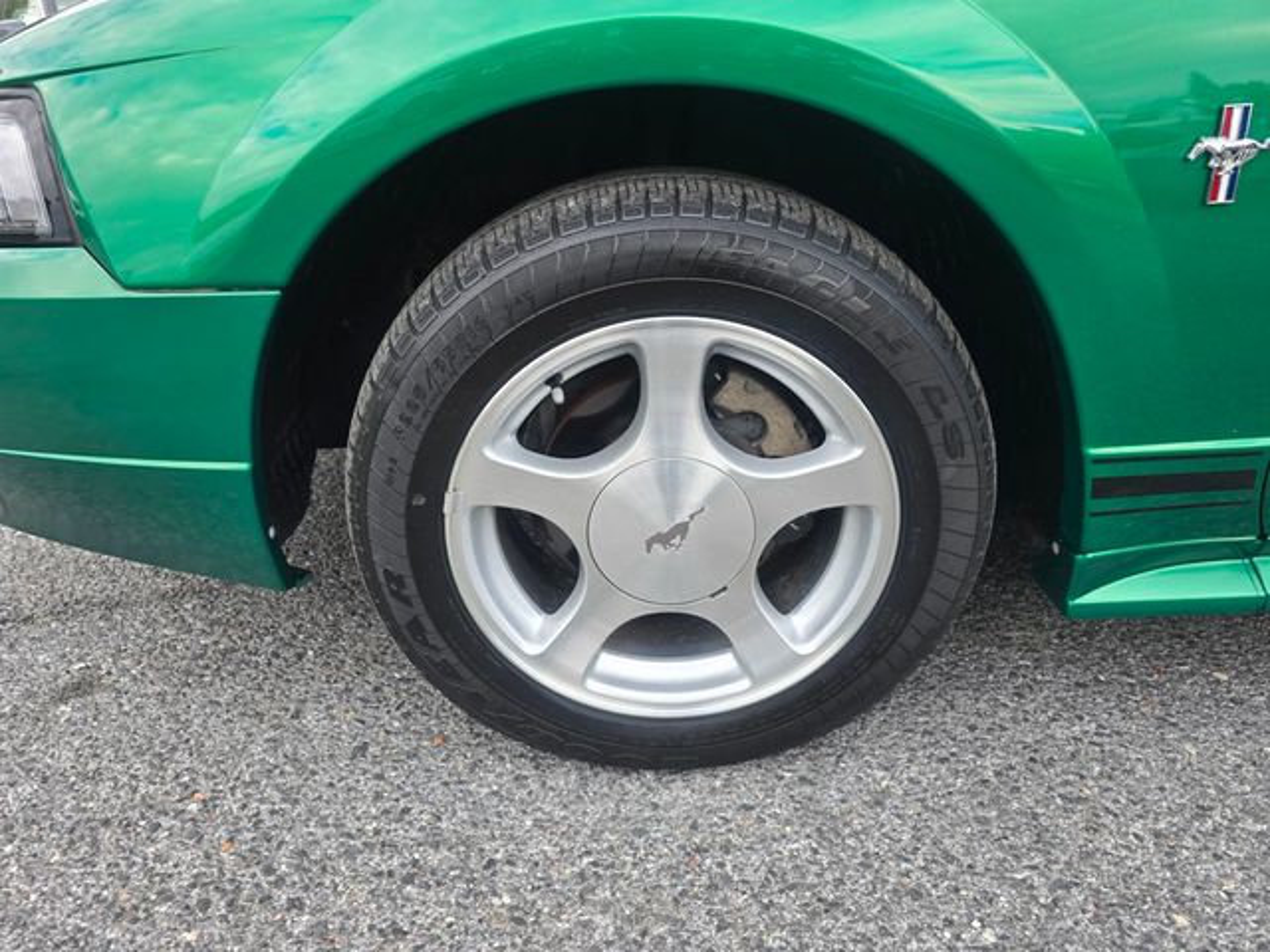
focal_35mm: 23
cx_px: 635
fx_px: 844
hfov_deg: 73.9
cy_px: 476
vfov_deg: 58.9
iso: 32
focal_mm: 6.3
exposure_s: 1/120
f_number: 1.7
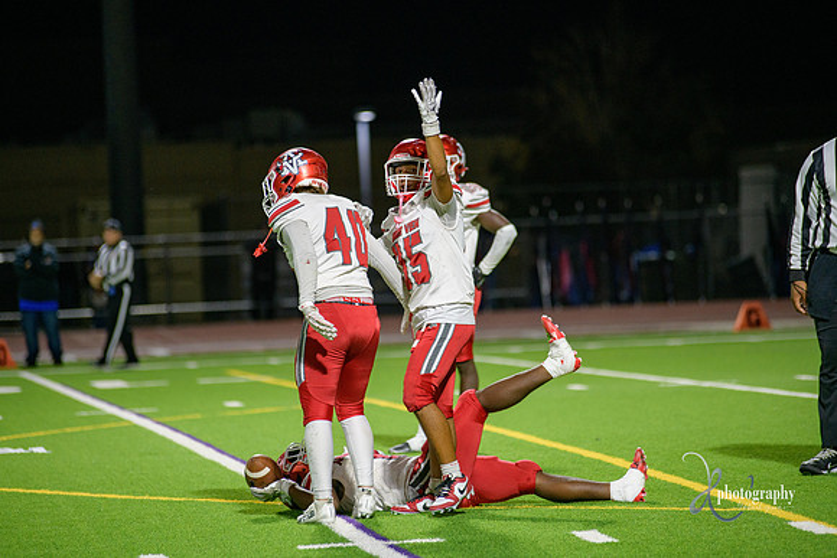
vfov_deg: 6.9
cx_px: 418
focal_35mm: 200
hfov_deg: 10.3
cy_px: 279
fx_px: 4651
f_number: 2.8
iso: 2000
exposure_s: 1/320
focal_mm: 200
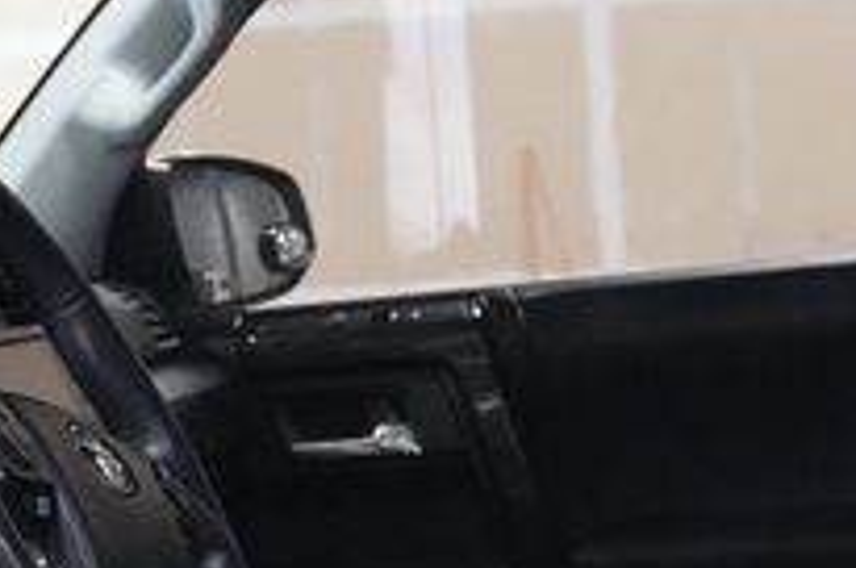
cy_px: 476
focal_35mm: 99
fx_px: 2340
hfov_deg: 20.7
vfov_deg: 13.7
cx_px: 493
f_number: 4
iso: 6400
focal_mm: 21
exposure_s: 1/60
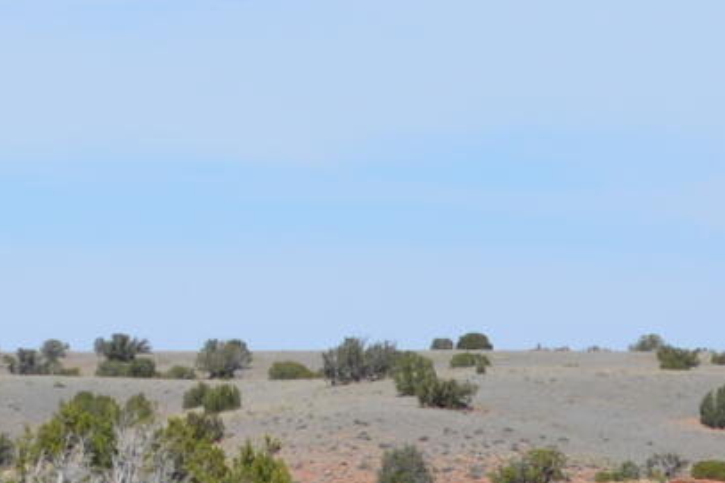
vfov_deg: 4.6
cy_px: -330
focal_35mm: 295
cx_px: -438
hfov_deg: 6.9
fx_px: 5938
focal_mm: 40
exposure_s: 1/320
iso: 100
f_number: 9
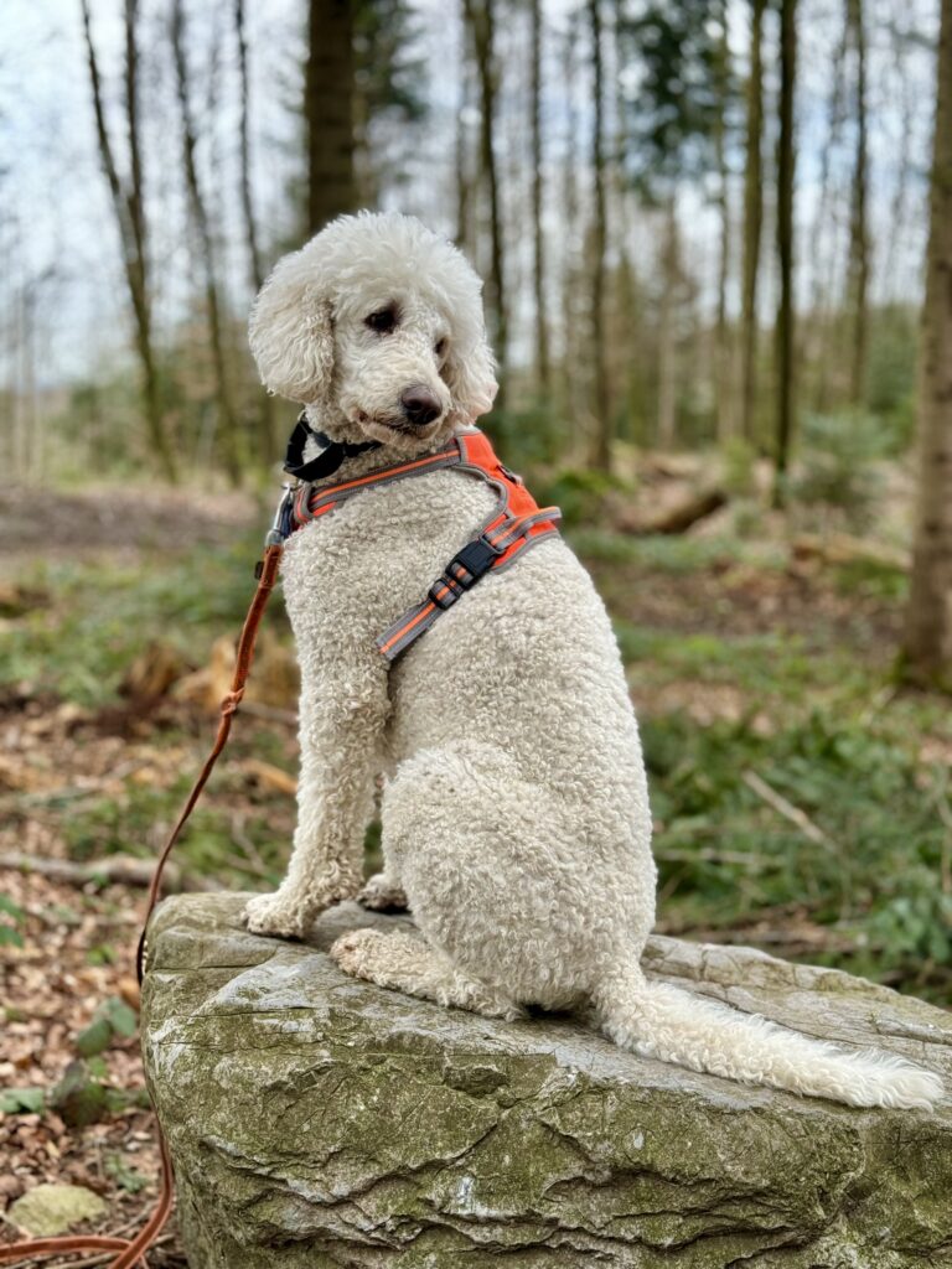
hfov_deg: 30.3
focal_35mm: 48
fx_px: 1760
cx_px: 476
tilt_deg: -6.7
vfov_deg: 39.7
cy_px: 634
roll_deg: +0.8
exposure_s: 1/430
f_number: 1.78
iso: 64
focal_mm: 6.76
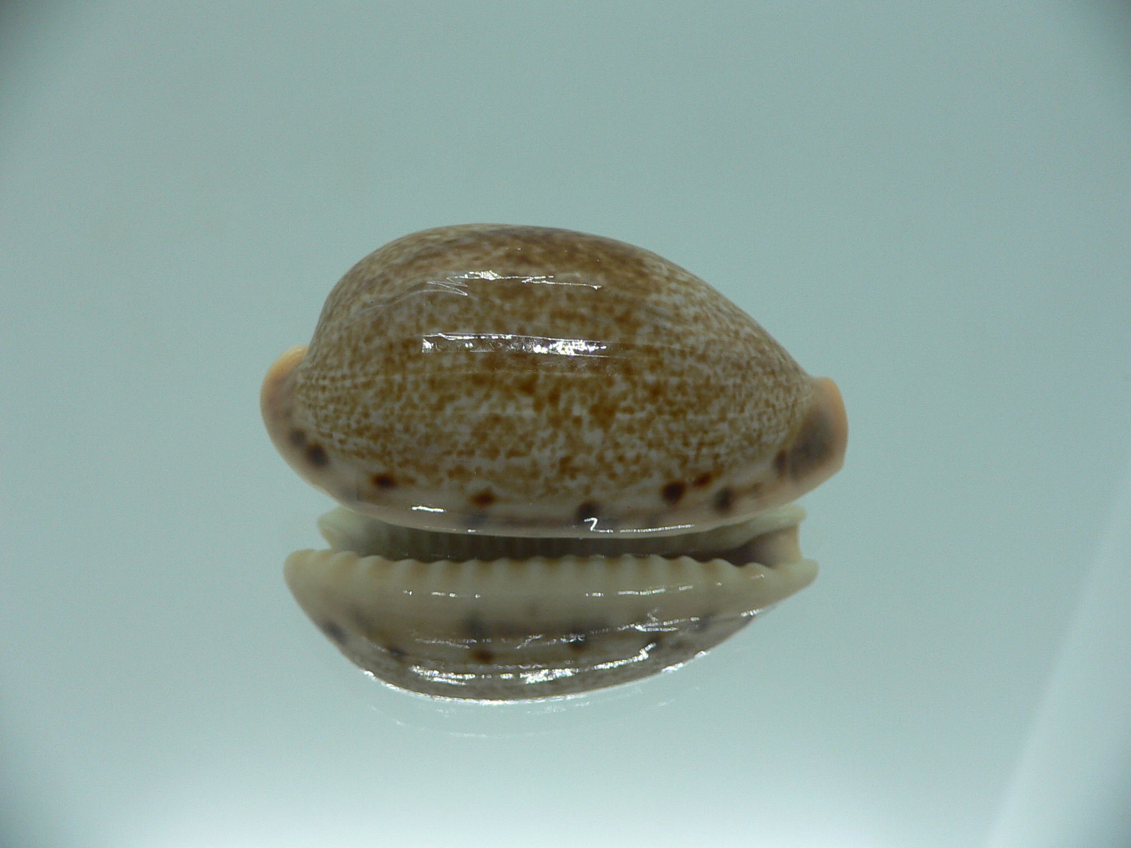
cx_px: 566
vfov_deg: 40.7
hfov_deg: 52.6
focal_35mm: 35
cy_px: 424
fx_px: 1144
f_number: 2.8
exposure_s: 1/60
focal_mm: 4.6
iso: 80
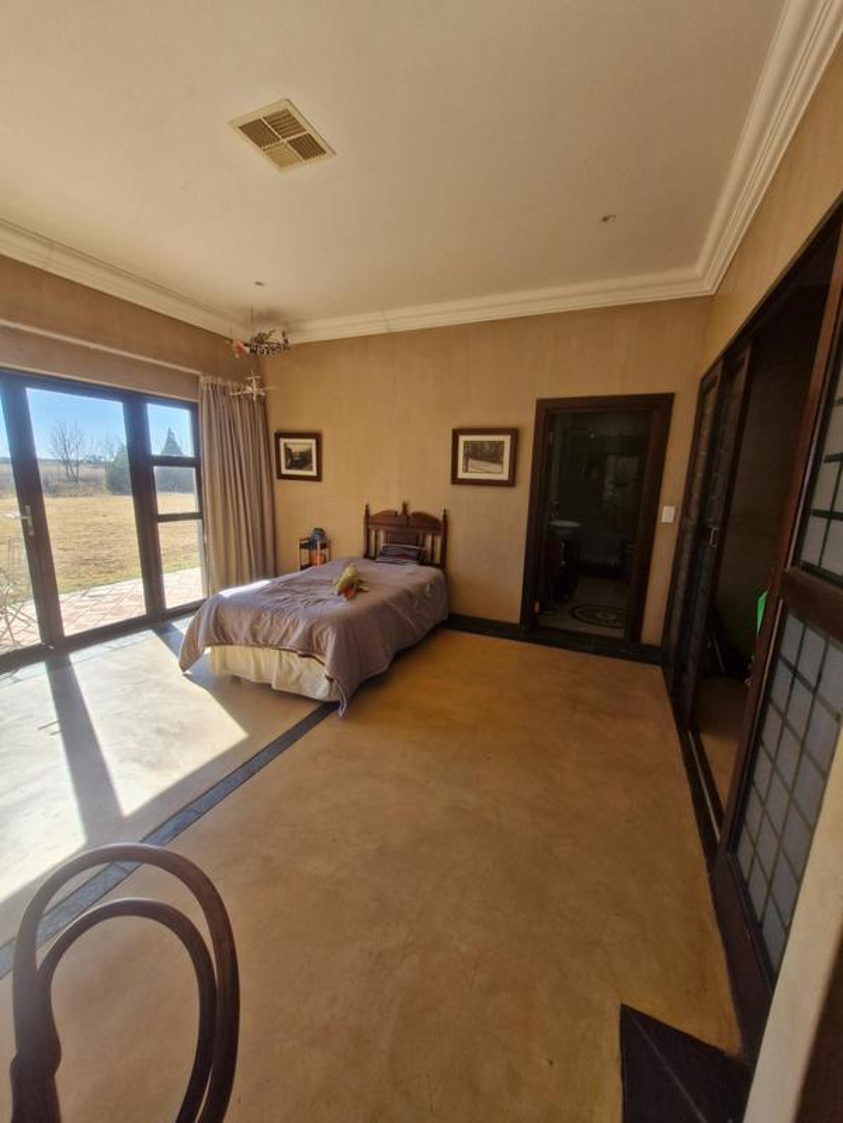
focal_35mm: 13
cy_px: 562
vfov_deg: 106.2
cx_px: 422
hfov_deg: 89.9
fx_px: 422
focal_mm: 1.74
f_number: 2.2
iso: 50
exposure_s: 1/438
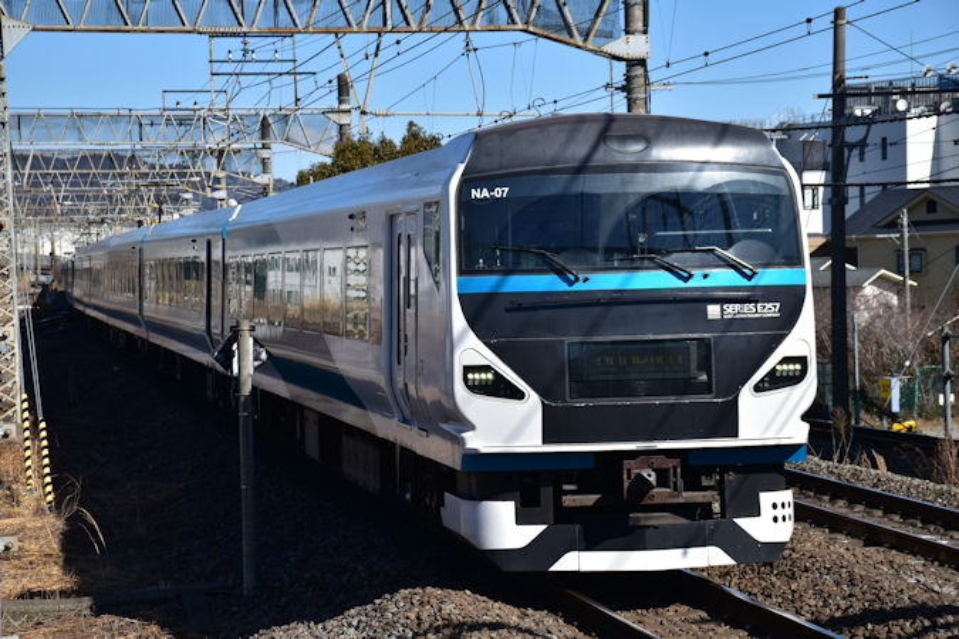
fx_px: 2637
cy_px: 320
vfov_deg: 13.8
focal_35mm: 99
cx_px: 480
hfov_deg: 20.6
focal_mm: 66
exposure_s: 1/800
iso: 200
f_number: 7.1
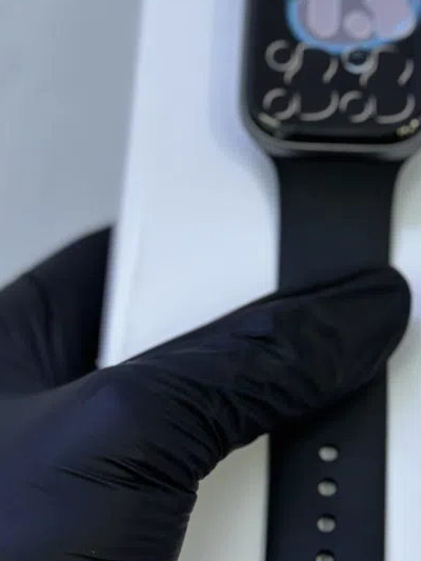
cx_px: 342
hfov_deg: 12.0
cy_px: 116
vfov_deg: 15.9
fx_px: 1994
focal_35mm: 123
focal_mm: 6.86
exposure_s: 1/100
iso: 100
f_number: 1.78
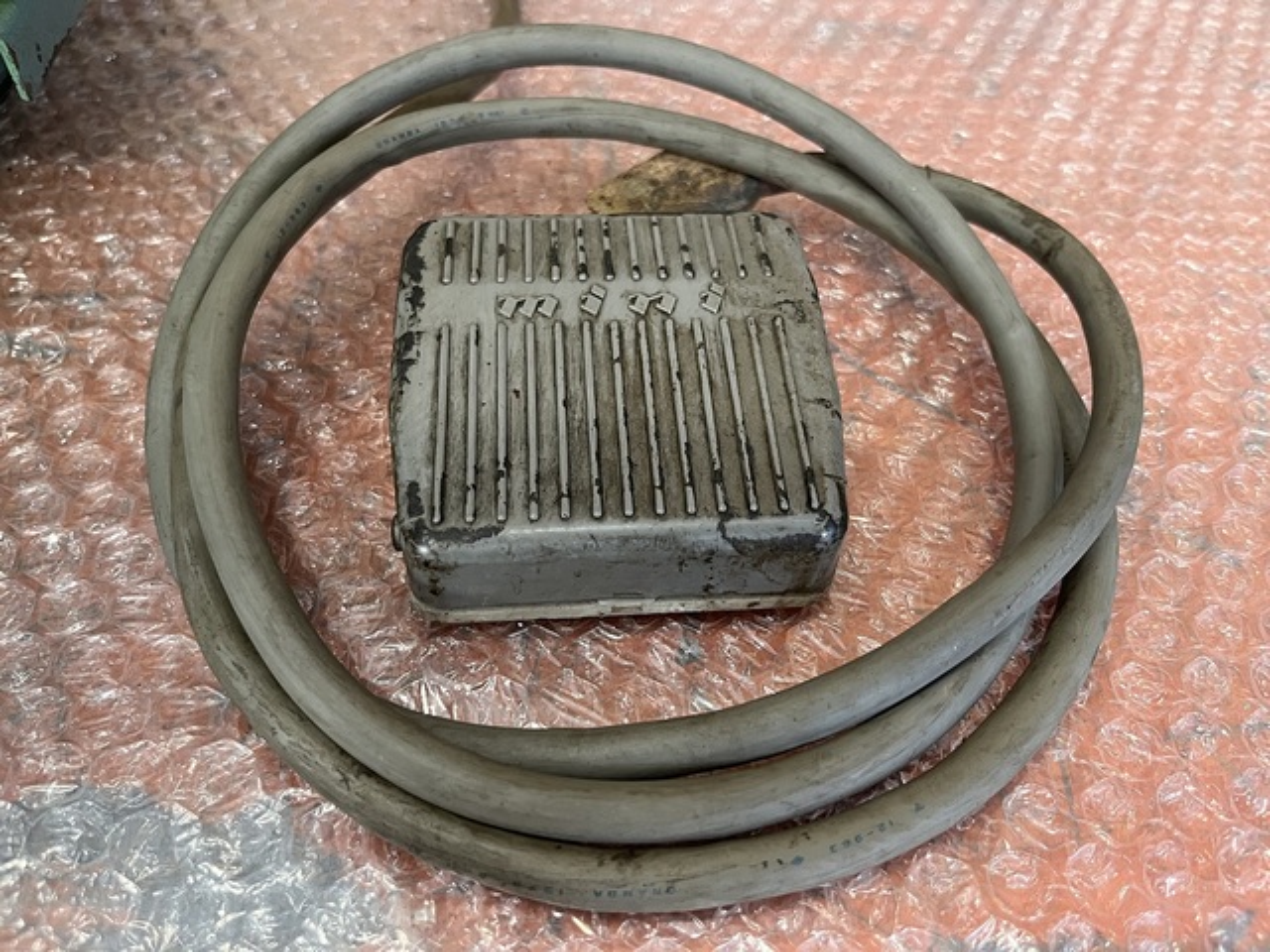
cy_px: 476
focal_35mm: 26
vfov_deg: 53.1
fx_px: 954
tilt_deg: -52.4
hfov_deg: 67.3
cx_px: 635
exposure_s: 1/60
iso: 320
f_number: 1.6
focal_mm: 5.1
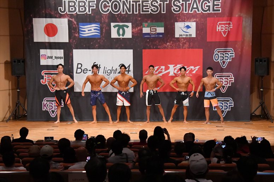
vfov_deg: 13.4
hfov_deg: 20.0
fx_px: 776
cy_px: 91
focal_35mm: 102
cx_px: 137
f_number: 5.6
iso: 9000
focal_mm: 68
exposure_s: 1/400
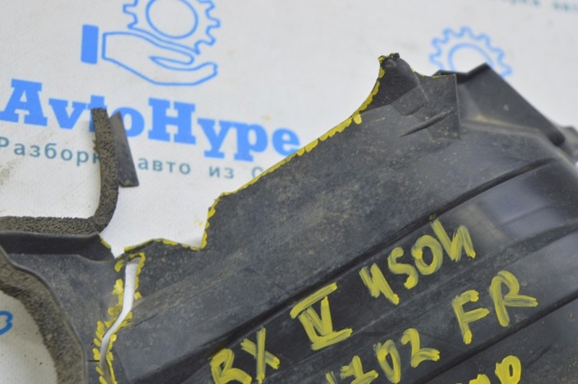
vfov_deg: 19.7
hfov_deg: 29.3
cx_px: 289
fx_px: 1106
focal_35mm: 69
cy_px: 192
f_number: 5.6
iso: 400
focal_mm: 46
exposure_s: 1/20
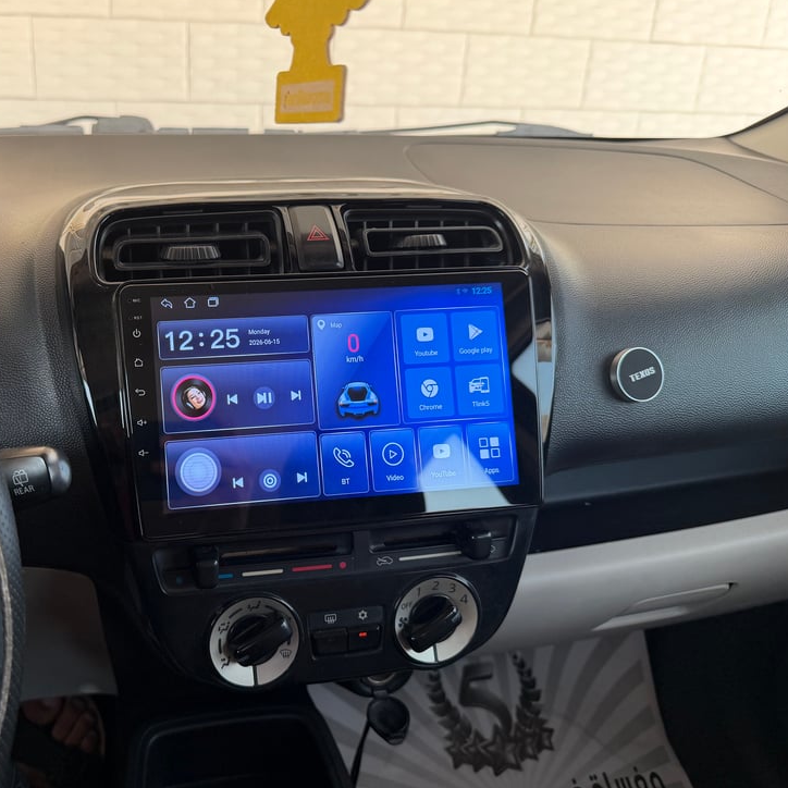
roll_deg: -0.8
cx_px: 246
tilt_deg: -19.9
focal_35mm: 30
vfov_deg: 54.0
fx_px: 773
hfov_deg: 52.7
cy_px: 371
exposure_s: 1/124
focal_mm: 6.76
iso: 125
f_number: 1.78
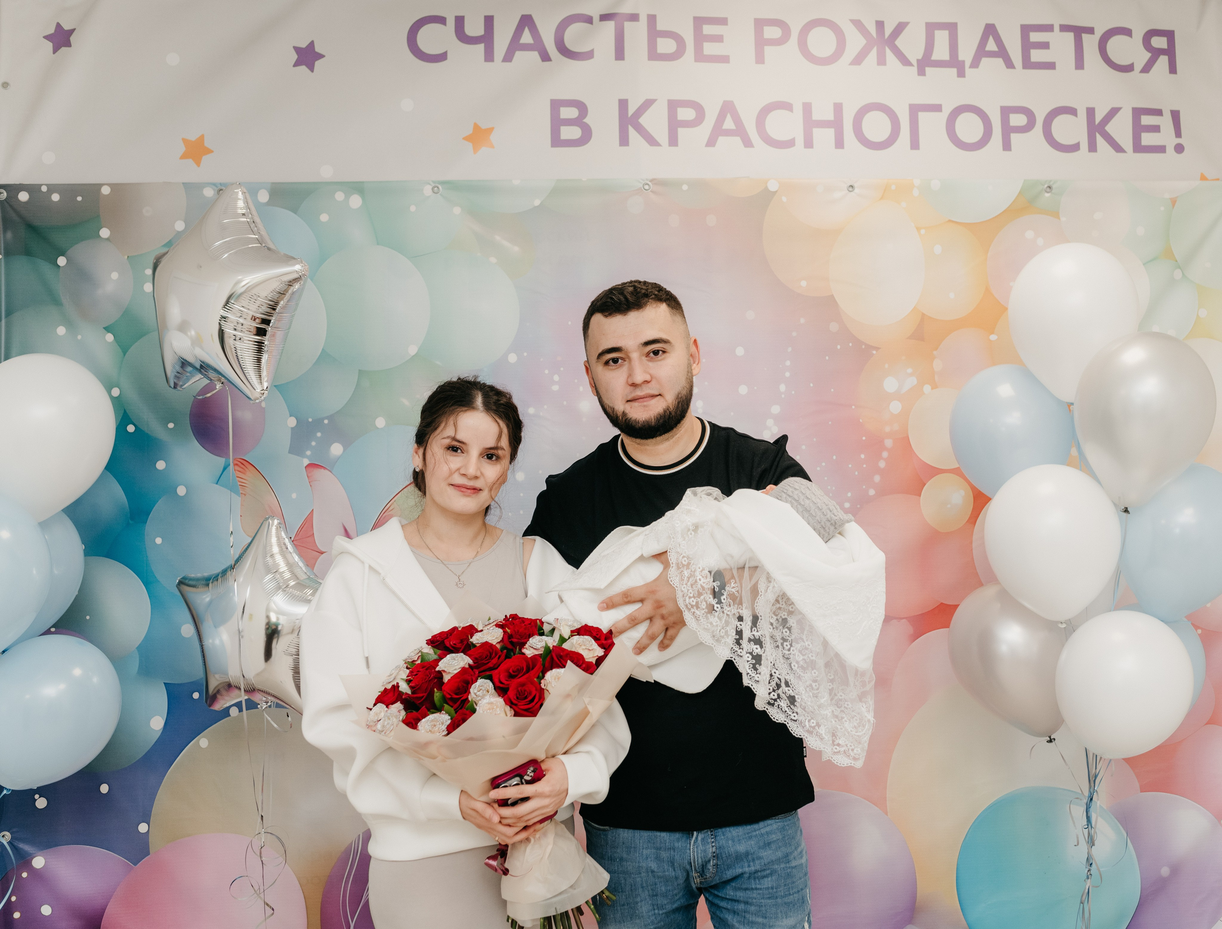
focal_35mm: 39
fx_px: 1378
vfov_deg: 37.3
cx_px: 709
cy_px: 456
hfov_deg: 47.6
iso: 400
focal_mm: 35
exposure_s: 1/160
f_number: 4
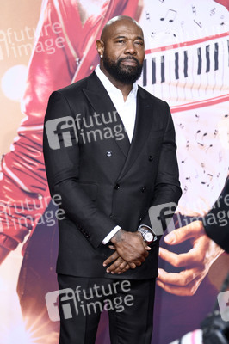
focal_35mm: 116
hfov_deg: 11.8
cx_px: 114
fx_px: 1109
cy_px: 172
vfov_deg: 17.7
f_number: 5.6
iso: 400
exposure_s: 1/250
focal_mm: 116
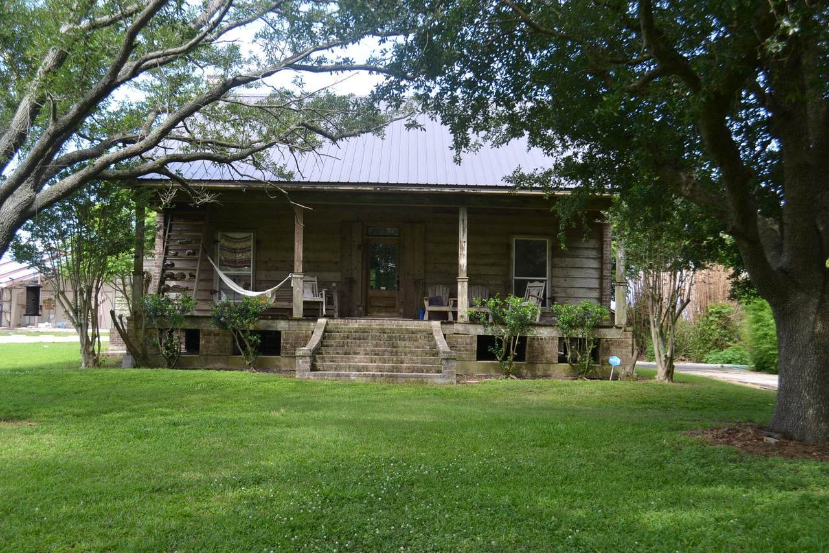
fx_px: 898
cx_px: 414
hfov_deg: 49.6
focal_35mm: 39
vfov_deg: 34.2
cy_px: 276
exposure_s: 1/125
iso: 140
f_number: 5.6
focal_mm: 26
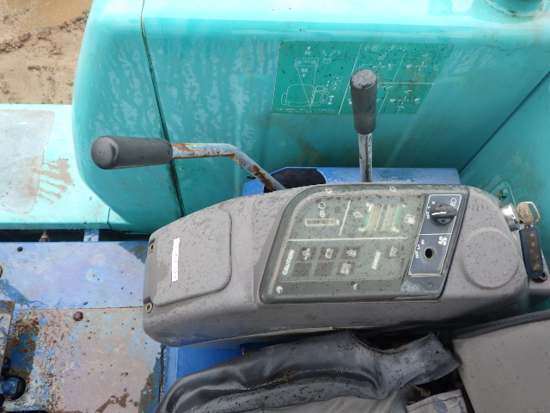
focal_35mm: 28
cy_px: 206
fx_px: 445
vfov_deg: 49.7
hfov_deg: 63.4
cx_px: 275
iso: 125
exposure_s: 1/160
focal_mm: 5
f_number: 3.5
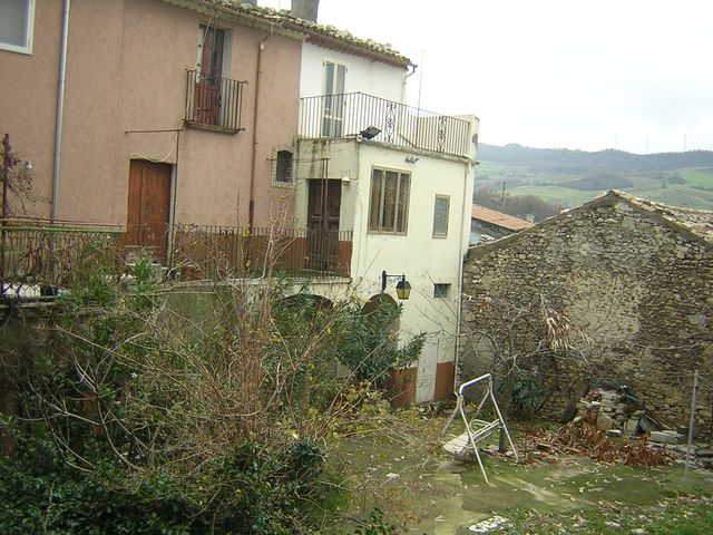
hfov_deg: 51.4
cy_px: 268
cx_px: 356
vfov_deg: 39.7
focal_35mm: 36
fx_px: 742
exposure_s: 1/225
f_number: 2.6
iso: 100
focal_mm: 4.7
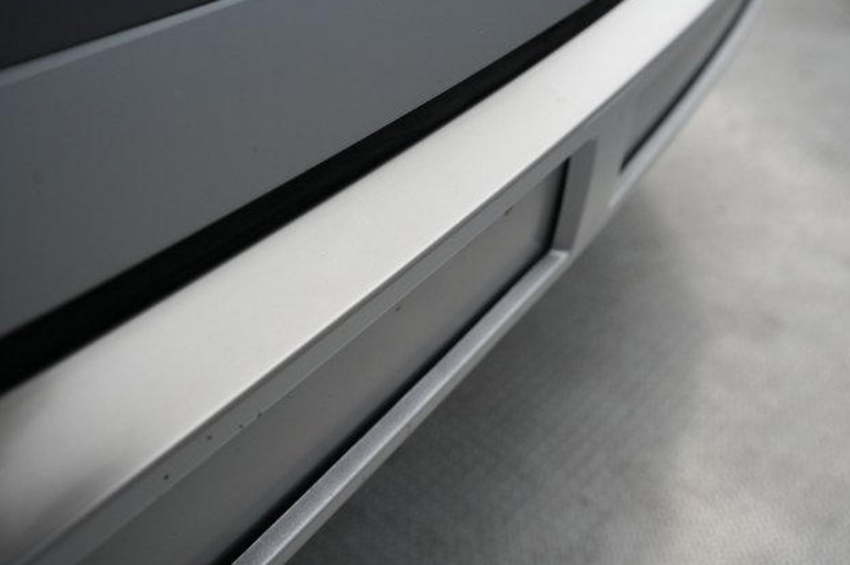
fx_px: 684
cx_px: 439
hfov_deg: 63.7
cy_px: 276
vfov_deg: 44.9
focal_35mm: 29
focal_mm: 28
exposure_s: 1/100
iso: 2500
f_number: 4.5
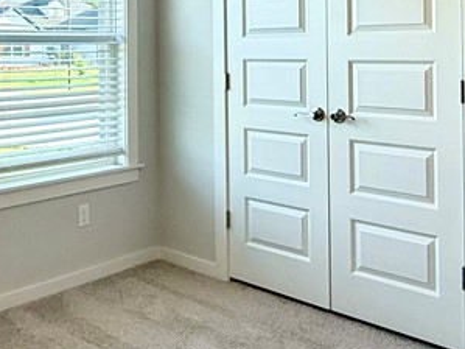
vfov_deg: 29.2
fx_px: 645
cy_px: 45
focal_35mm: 48
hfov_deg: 39.3
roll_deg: +0.5
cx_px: 160
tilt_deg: +0.0
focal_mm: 2.22
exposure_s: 1/120
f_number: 2.2
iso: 100
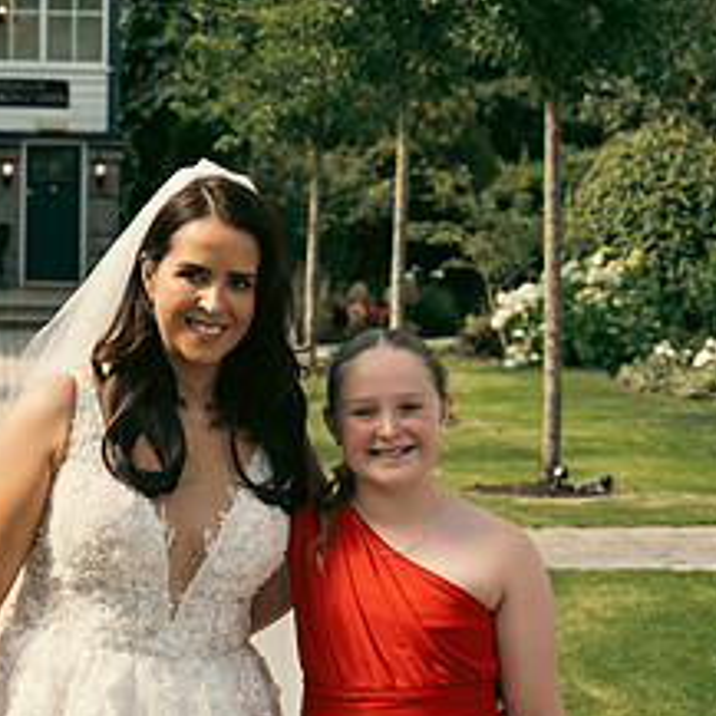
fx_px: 2504
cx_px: 218
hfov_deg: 16.2
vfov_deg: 16.3
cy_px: 424
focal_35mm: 107
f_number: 5
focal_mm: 47
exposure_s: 1/500
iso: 250
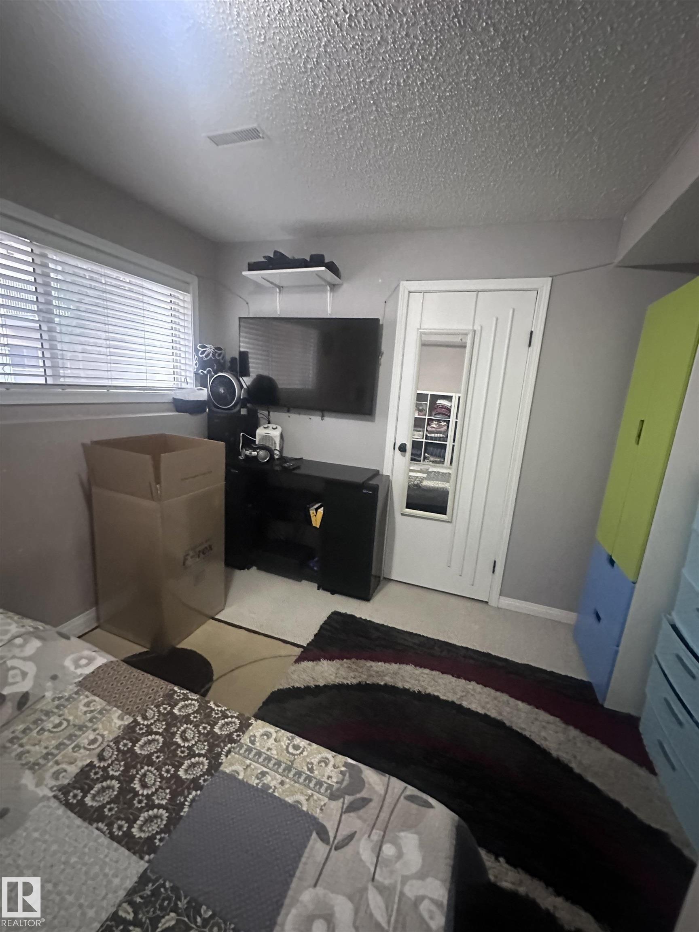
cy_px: 466
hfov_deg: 85.7
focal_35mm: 14
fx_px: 377
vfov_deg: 102.1
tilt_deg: -11.6
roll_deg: -2.6
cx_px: 350
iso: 1250
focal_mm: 2.22
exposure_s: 1/40
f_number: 2.2
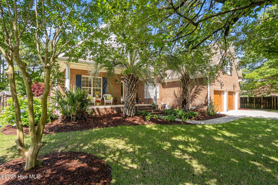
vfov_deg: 73.7
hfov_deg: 96.7
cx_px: 139
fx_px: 124
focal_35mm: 16
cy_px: 92
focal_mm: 16
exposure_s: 1/400
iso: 200
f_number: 4
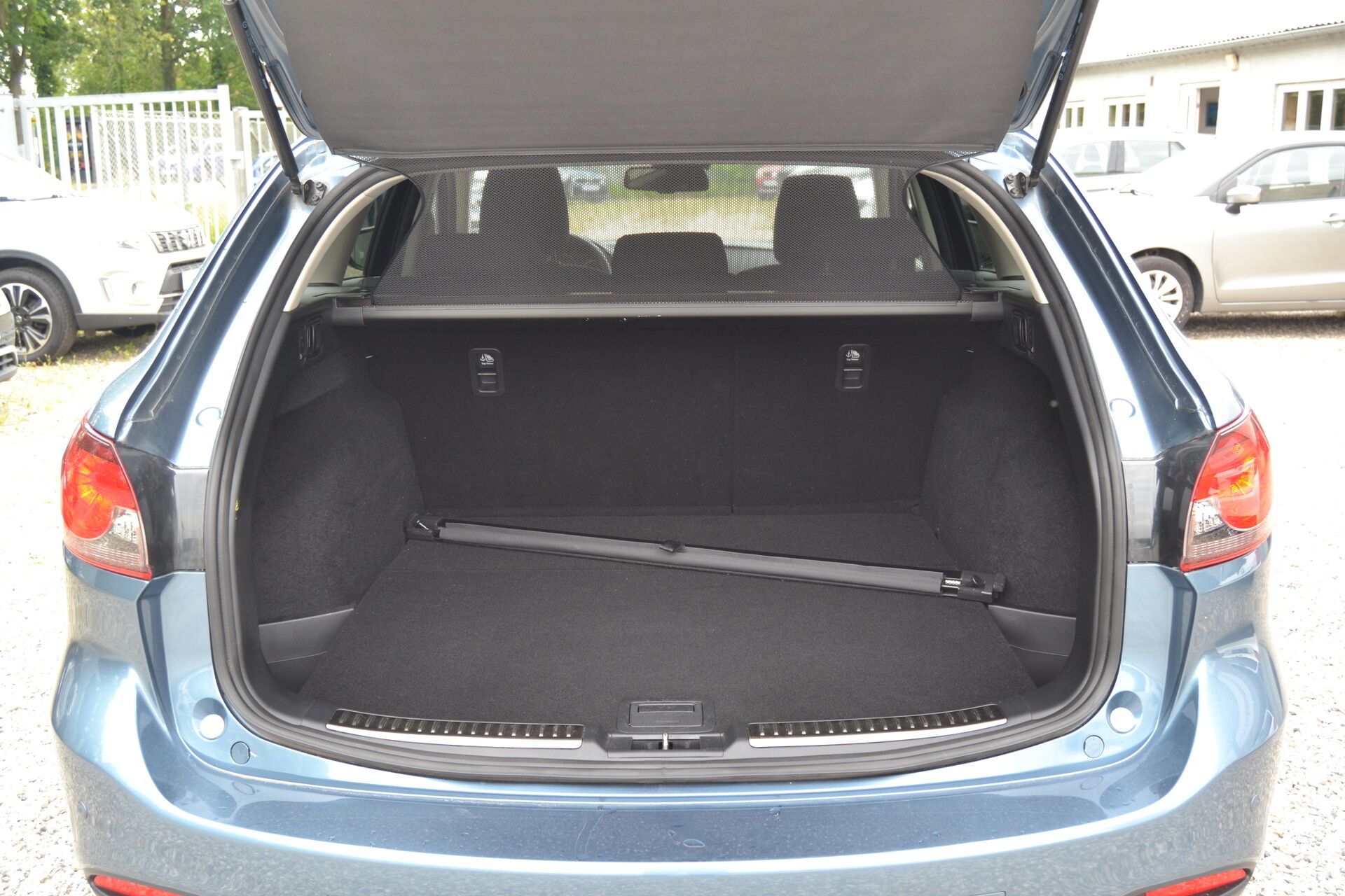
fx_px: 1289
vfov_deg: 38.4
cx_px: 672
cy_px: 448
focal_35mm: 34
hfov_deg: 55.1
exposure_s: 1/125
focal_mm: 23
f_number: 5.6
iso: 400
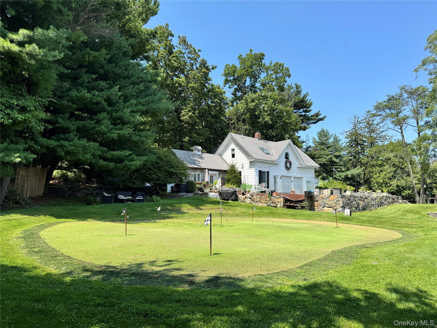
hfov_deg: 71.6
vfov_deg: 56.8
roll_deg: -0.1
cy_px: 164
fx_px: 303
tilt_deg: +5.1
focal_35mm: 24
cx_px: 218
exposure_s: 1/2604
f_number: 1.78
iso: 80
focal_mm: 6.76
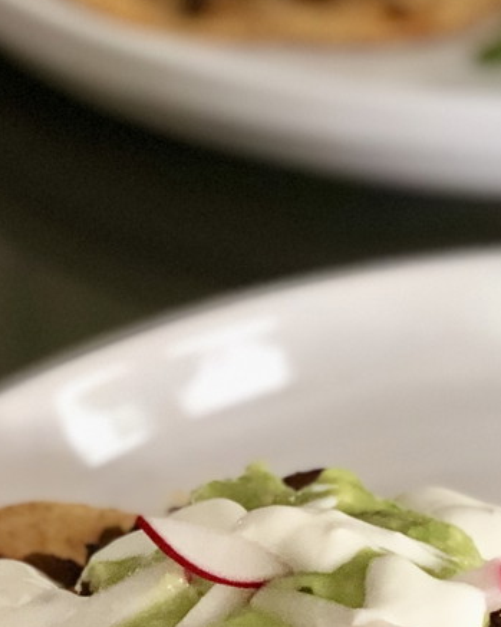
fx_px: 3451
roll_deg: -3.6
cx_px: 798
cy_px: 656
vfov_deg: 10.3
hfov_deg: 8.1
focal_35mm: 186
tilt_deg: -34.1
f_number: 2.4
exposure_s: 1/17
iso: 160
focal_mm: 6
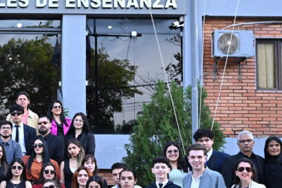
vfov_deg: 15.1
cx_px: -6
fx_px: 705
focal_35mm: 90
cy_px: 149
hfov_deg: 21.7
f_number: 5
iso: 640
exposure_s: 1/250
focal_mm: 36
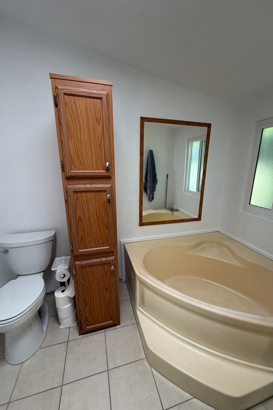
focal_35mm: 15
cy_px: 209
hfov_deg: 77.3
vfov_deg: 100.4
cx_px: 143
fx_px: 171
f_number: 2.2
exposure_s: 1/121
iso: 125
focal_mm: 2.22
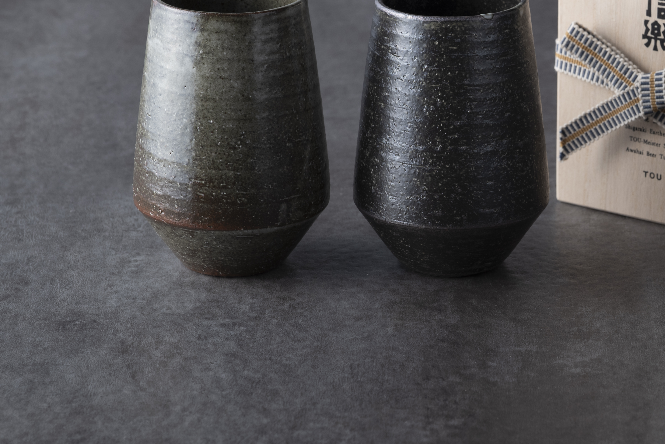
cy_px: 84
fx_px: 3289
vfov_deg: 7.7
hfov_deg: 11.5
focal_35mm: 178
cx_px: 526
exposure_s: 1/200
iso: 100
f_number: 10
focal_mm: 104
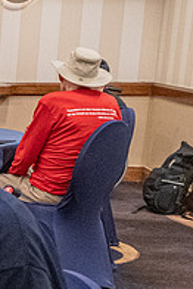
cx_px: -390
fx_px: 835
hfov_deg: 9.9
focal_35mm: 104
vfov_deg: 19.5
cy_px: 221
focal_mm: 16
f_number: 2.8
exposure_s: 1/125
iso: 2500
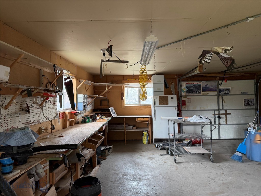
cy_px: 98
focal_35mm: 24
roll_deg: +1.0
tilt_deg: +0.6
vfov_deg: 56.8
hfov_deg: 71.6
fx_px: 181
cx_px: 130
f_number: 1.78
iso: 200
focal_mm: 6.76
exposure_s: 1/105
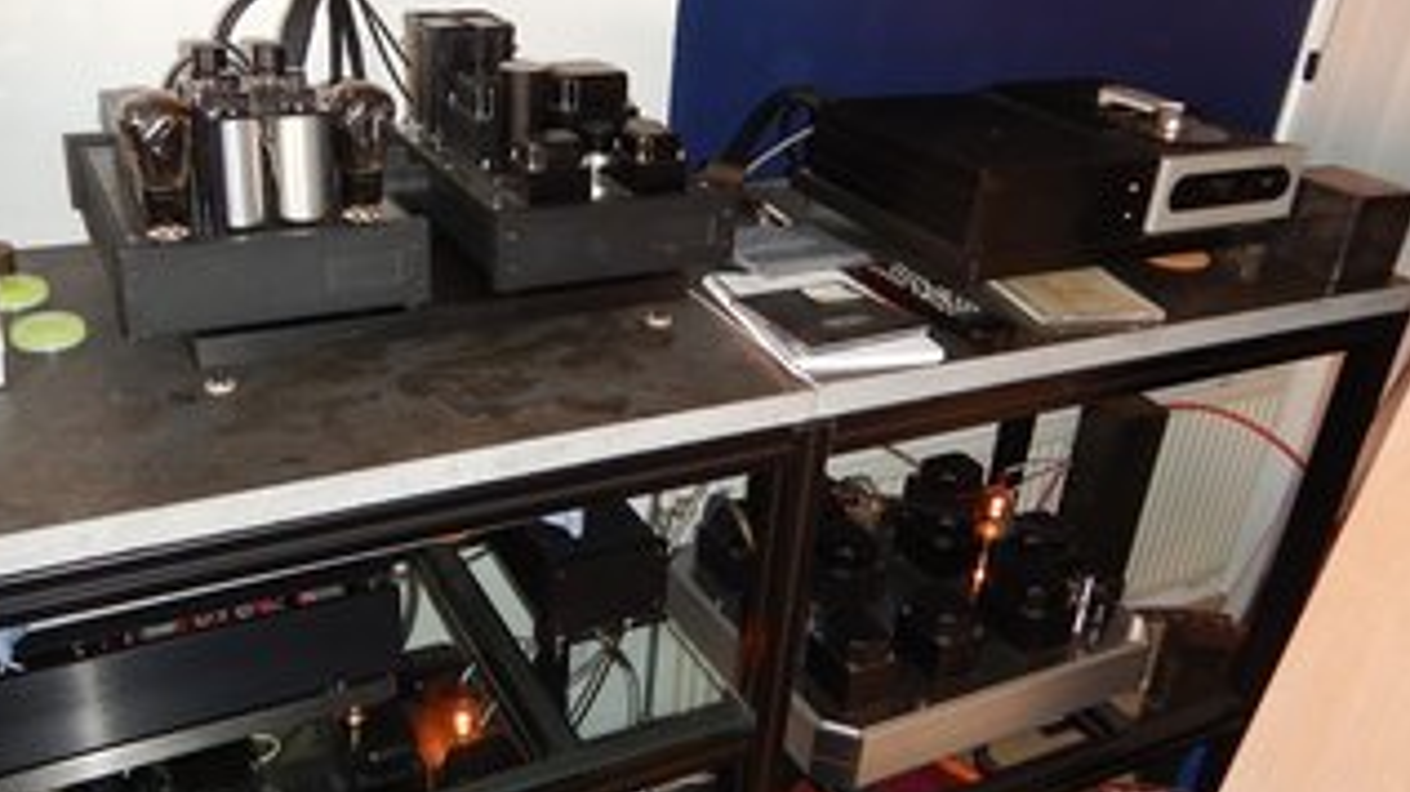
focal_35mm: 33
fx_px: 1233
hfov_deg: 59.4
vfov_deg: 35.6
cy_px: 409
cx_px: 636
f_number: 2.8
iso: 200
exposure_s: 1/30
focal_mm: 4.3
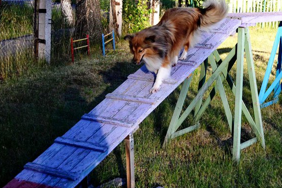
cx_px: 191
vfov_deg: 20.3
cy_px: 82
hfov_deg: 29.8
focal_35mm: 67
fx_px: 525
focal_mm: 32
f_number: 4.8
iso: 400
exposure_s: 1/800
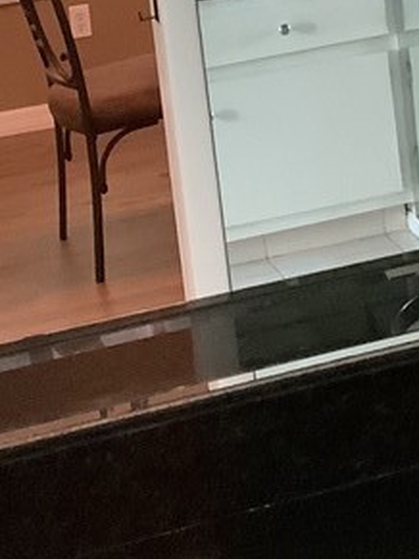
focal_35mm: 109
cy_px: -54
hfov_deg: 13.5
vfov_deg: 17.5
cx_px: 369
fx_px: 1760
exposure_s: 1/25
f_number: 2.4
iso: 400
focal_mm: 3.3
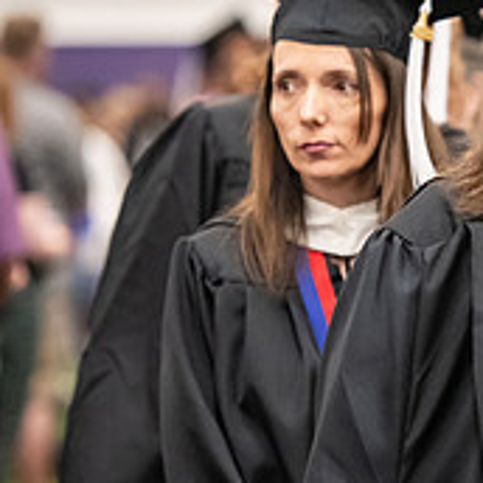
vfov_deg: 4.5
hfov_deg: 4.5
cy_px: 184
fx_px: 6125
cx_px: 607
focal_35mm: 388
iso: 3200
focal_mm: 135
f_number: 3.2
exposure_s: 1/200
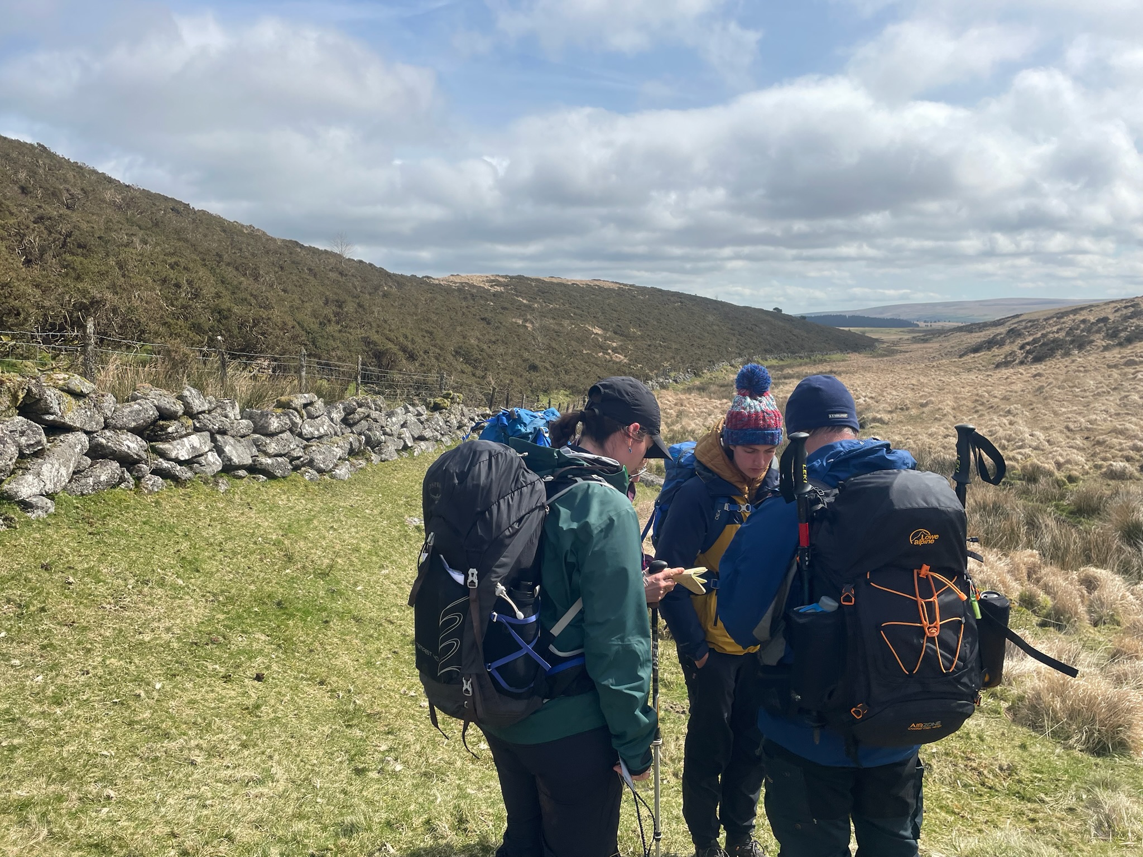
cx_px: 572
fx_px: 859
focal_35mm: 26
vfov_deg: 53.1
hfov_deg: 67.3
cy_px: 428
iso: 32
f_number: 1.6
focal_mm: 4.2
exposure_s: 1/3610
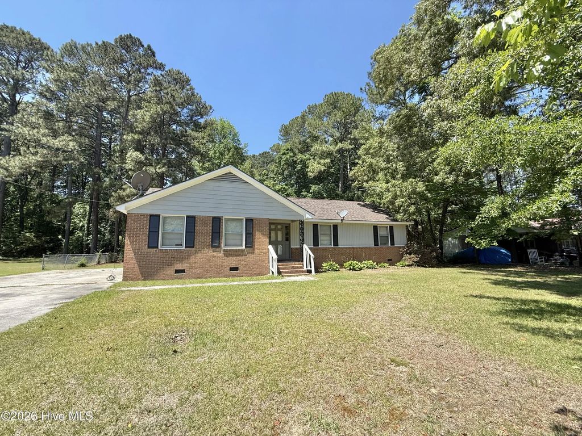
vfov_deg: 85.7
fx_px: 235
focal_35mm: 14
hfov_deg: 102.1
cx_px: 291
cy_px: 218
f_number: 2.2
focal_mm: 2.22
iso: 50
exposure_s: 1/853
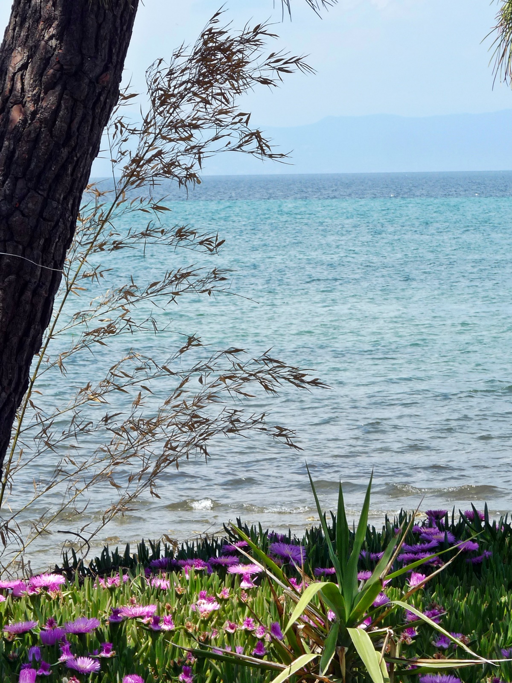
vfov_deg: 10.5
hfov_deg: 7.9
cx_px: 256
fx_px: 3727
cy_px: 342
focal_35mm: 189
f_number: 5.6
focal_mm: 23.7
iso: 100
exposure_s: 1/320
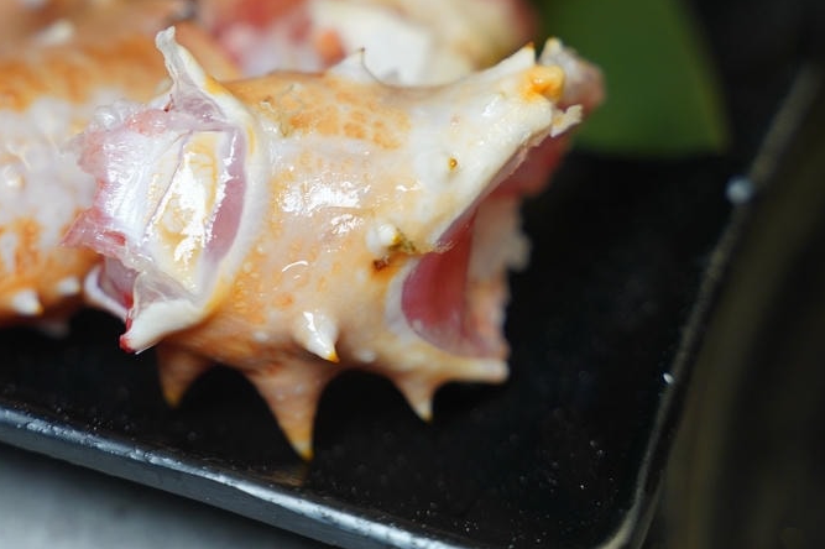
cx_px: 272
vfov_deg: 10.1
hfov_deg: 15.2
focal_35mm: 135
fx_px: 3092
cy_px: 114
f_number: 4
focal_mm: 75
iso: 320
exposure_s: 1/80
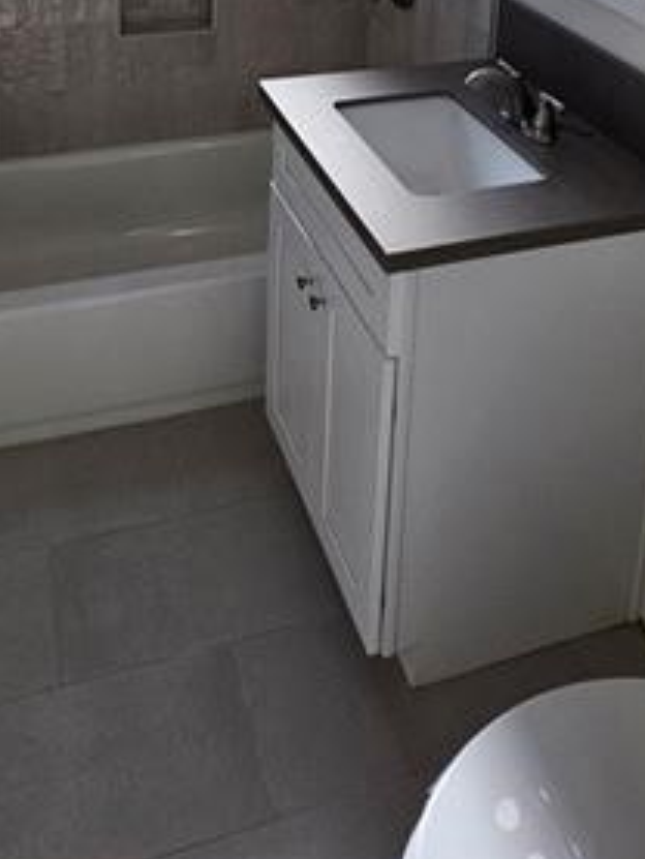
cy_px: -87
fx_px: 894
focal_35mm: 36
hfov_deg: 39.6
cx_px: 291
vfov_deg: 41.1
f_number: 2.2
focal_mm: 2.2
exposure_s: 1/381
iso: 50
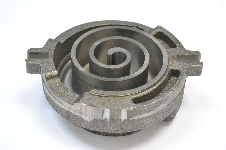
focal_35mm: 82
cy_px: 75
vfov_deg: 16.6
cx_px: 113
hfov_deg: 24.6
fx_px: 518
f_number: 6.3
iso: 3200
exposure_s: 1/60
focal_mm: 55
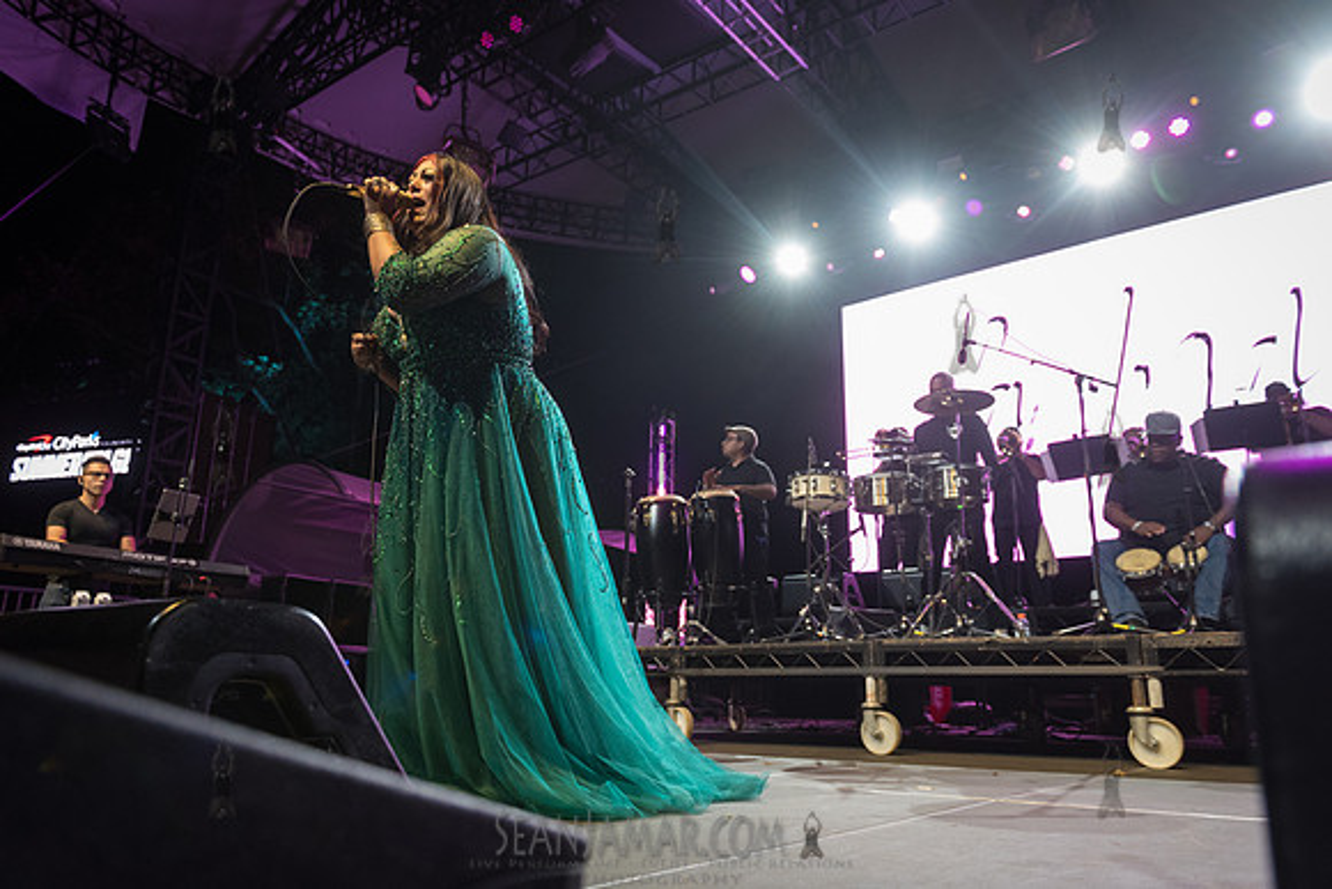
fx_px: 962
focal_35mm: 26
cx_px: 666
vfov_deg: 49.6
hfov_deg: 69.4
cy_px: 444
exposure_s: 1/500
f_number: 4
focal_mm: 26
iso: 2500
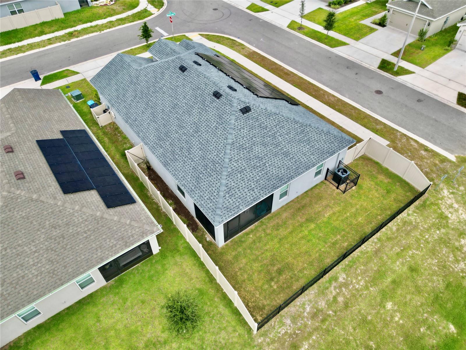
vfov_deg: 56.8
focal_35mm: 24
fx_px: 323
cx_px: 233
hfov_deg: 71.6
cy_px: 175
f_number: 1.7
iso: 140
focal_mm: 6.72
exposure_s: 1/2000
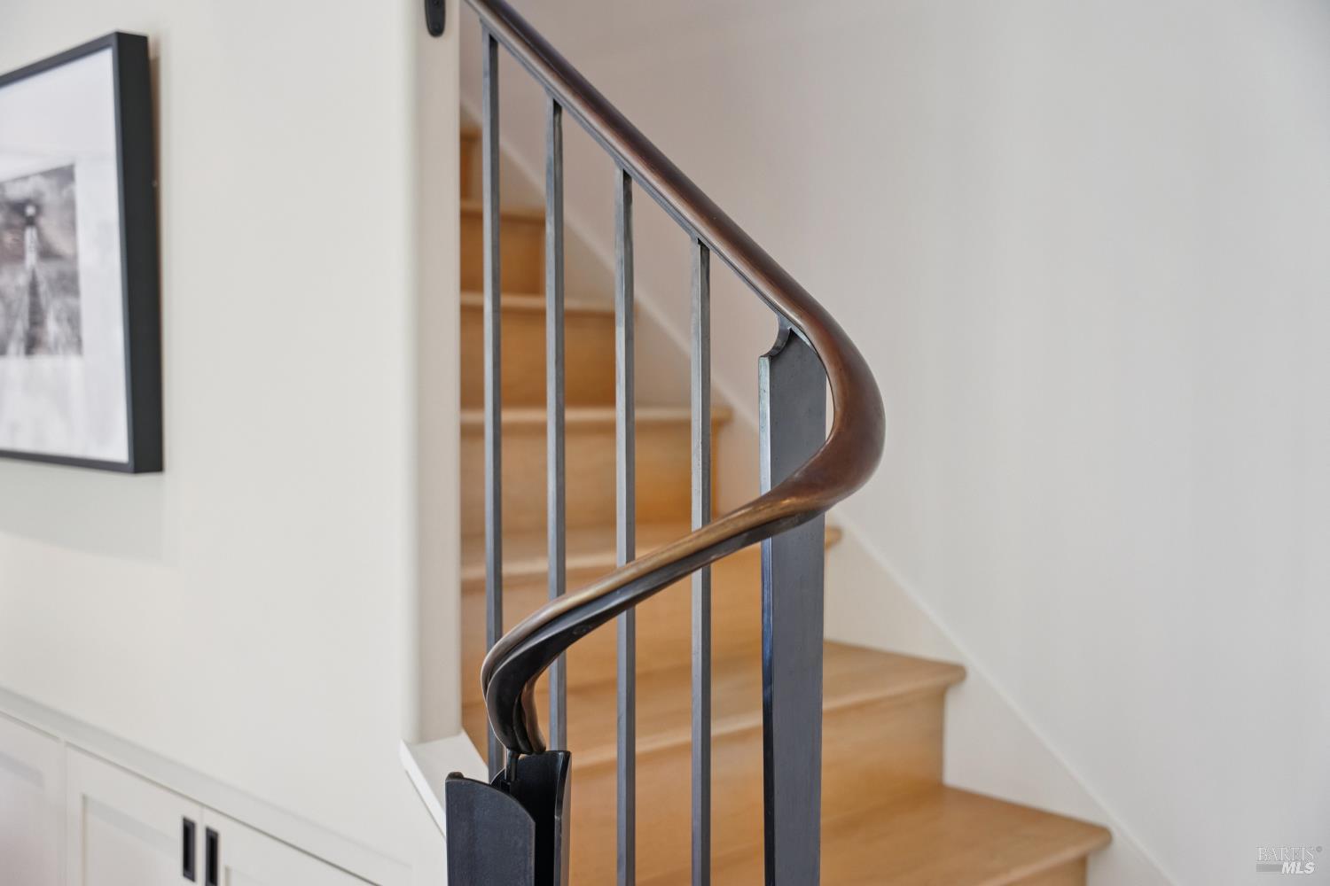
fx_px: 1415
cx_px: 665
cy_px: 443
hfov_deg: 50.3
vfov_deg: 34.8
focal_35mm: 38
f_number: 2.8
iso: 640
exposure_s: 1/125
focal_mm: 38.3
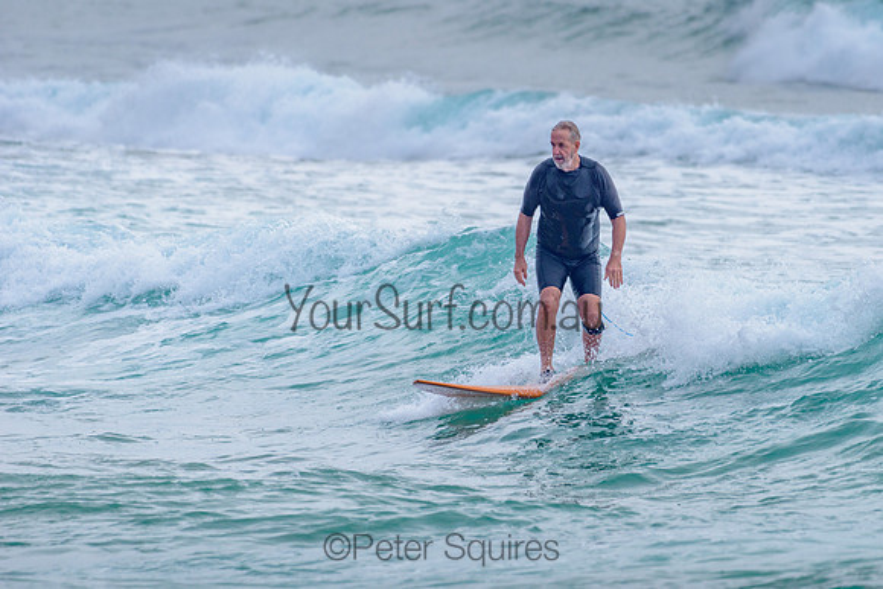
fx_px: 15033
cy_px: 287
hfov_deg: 3.4
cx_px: 541
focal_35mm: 613
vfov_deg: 2.2
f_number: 5.6
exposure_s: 1/2000
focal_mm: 500
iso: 220
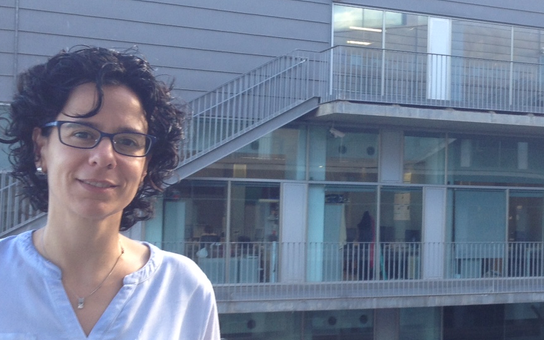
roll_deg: +1.4
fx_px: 964
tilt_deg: +0.7
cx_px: 374
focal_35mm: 65
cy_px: 206
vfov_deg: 20.0
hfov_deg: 31.2
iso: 50
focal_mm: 4.12
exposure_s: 1/138
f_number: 2.4
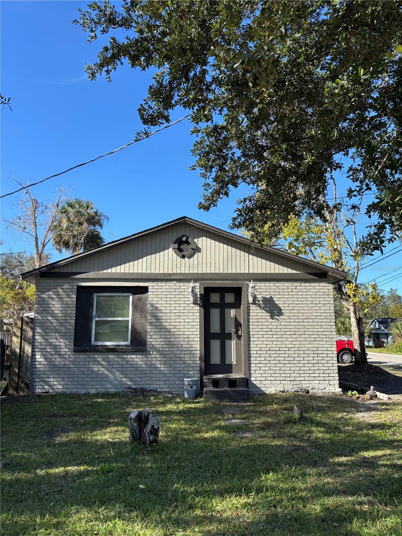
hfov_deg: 53.1
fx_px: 403
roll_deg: +0.1
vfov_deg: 67.3
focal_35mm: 26
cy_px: 268
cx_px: 201
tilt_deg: +9.8
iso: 50
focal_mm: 5.96
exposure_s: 1/1616
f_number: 1.6
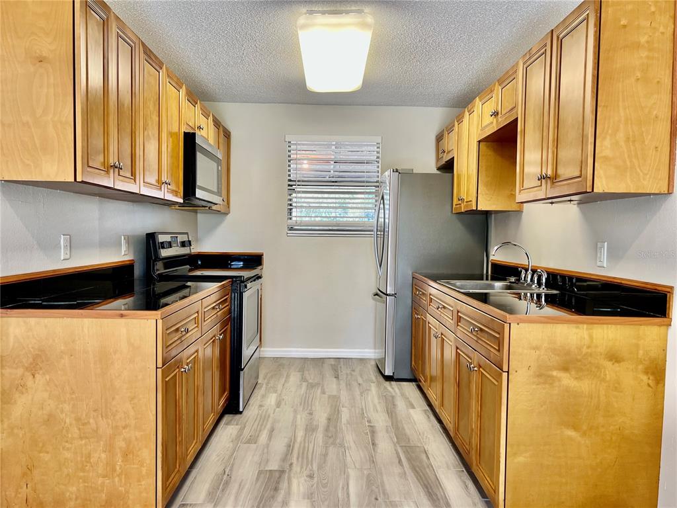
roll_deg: -1.1
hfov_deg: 67.3
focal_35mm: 26
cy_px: 254
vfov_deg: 53.1
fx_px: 508
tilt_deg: -2.8
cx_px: 338
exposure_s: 1/120
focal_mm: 5.7
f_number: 1.5
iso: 125
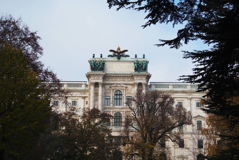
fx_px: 438
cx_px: 120
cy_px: 80
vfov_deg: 20.6
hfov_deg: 30.5
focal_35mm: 66
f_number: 6.3
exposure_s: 1/320
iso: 100
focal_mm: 66
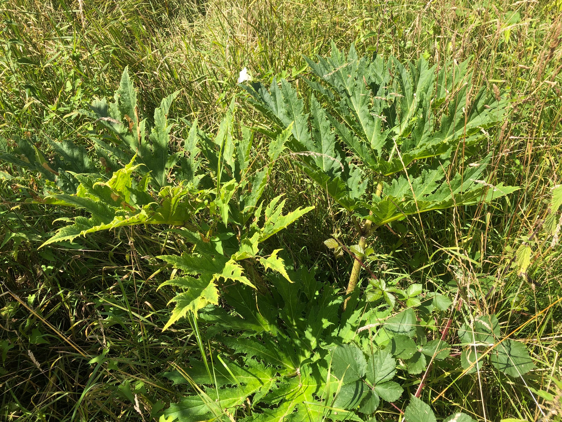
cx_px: 281
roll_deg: -0.1
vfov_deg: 49.7
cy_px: 211
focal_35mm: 28
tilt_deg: -44.1
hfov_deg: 63.4
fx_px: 455
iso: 20
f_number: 1.8
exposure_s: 1/923
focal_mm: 3.99
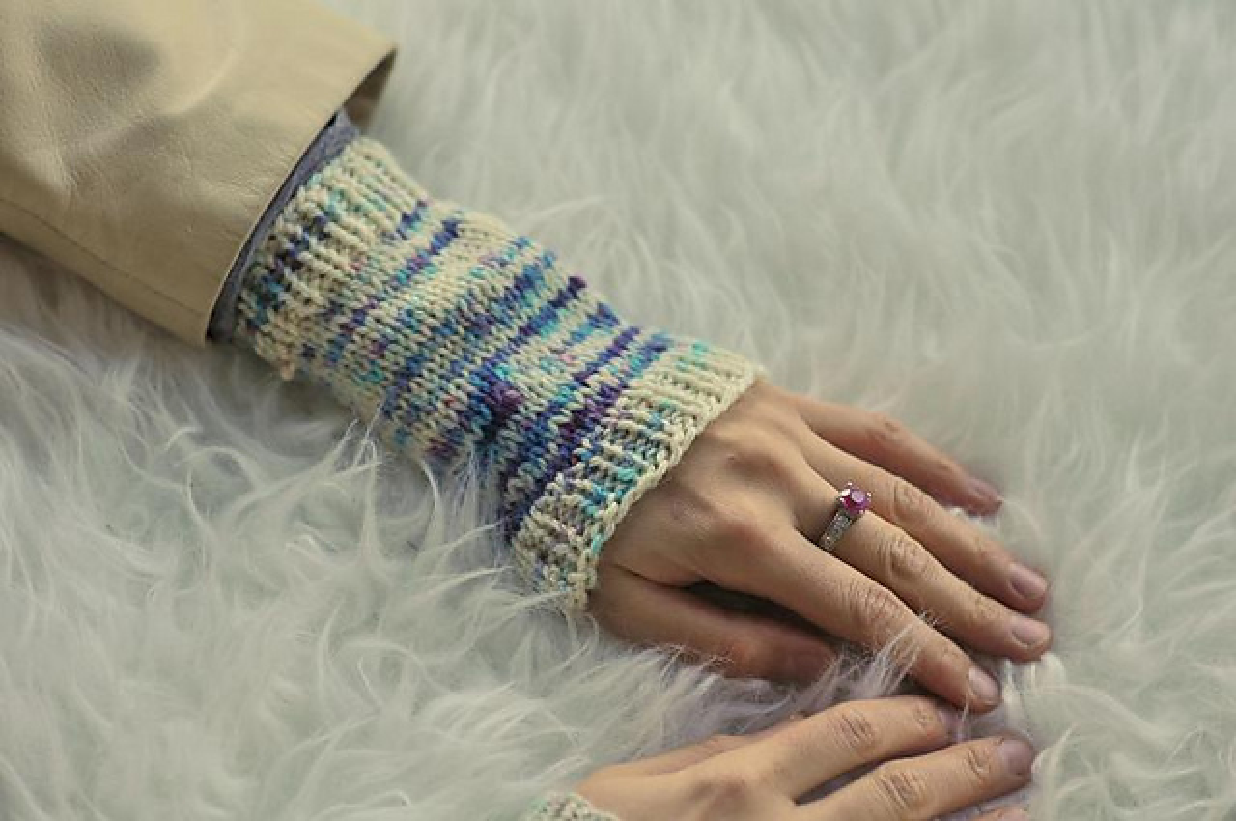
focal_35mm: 128
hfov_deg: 16.1
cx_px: 618
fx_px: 4372
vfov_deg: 10.7
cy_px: 410
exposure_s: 1/100
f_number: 2.2
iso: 250
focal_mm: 85
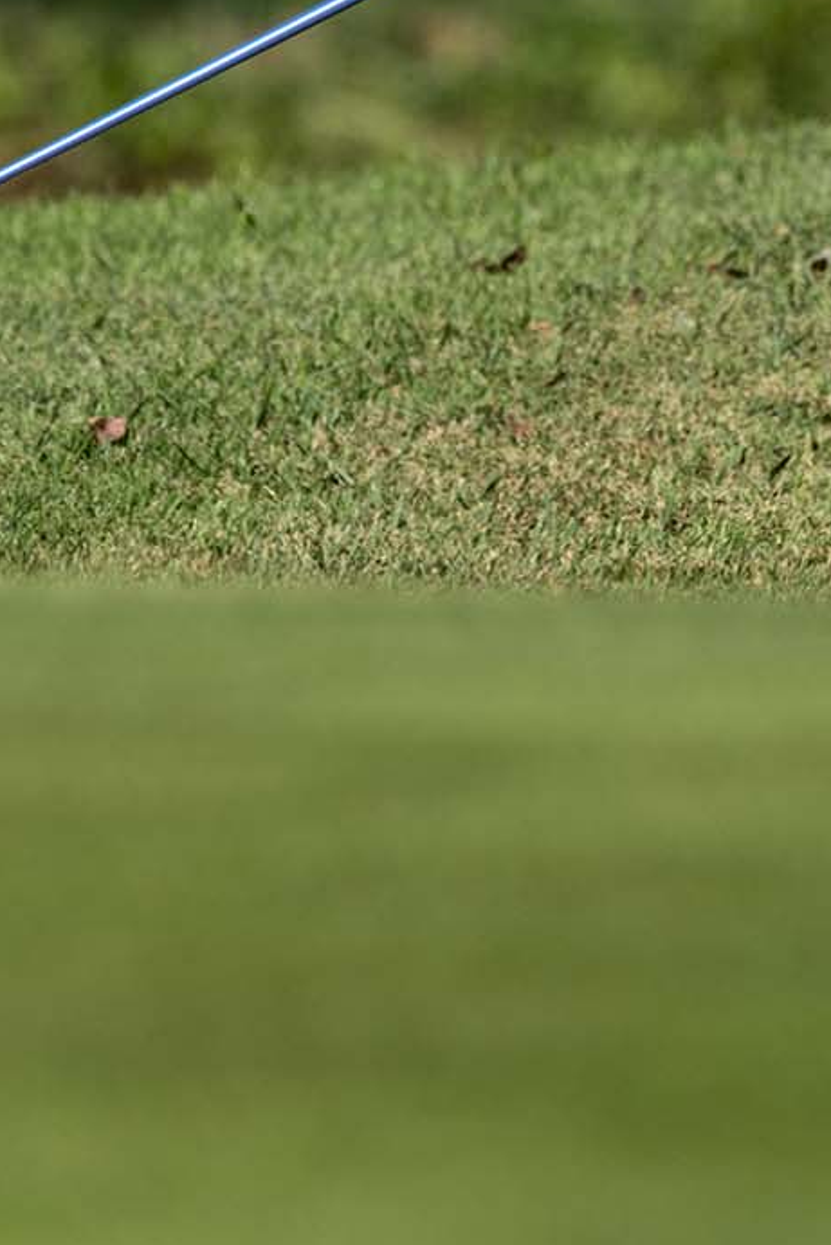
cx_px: 860
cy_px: -16
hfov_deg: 1.0
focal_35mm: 1354
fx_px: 46855
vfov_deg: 1.5
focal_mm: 650
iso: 320
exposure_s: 1/1600
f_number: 8
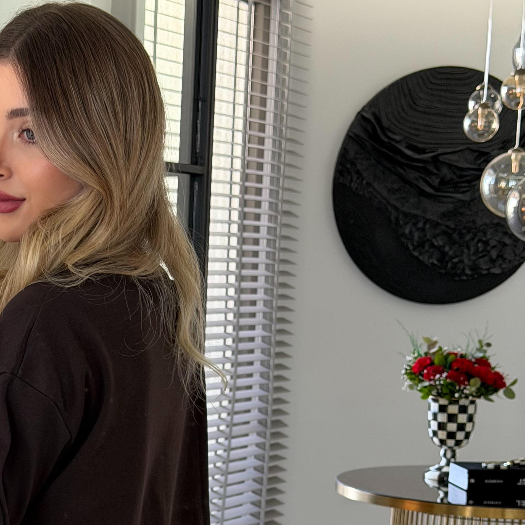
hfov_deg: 19.1
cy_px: 502
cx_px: 109
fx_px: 1544
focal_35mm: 90
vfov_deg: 18.9
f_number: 1.78
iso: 250
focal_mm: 6.76
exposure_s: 1/60
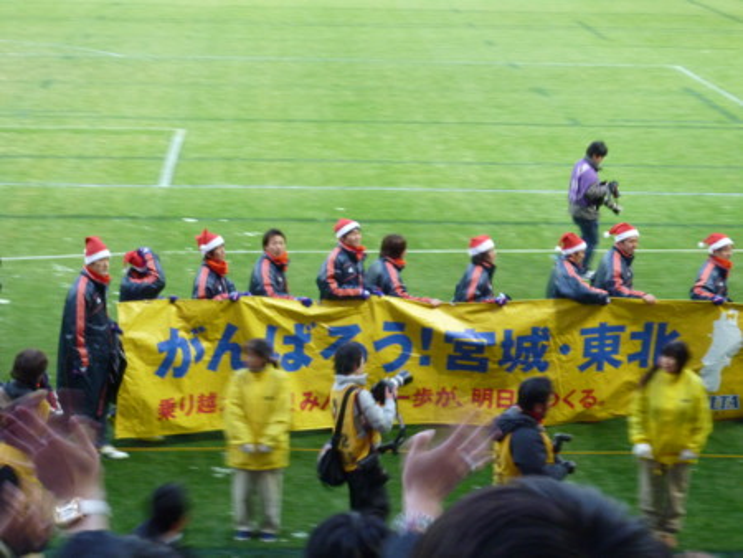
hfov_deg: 21.5
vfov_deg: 16.3
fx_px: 1954
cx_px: 372
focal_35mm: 91
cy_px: 279
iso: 400
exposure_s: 1/15
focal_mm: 16.2
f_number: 5.7
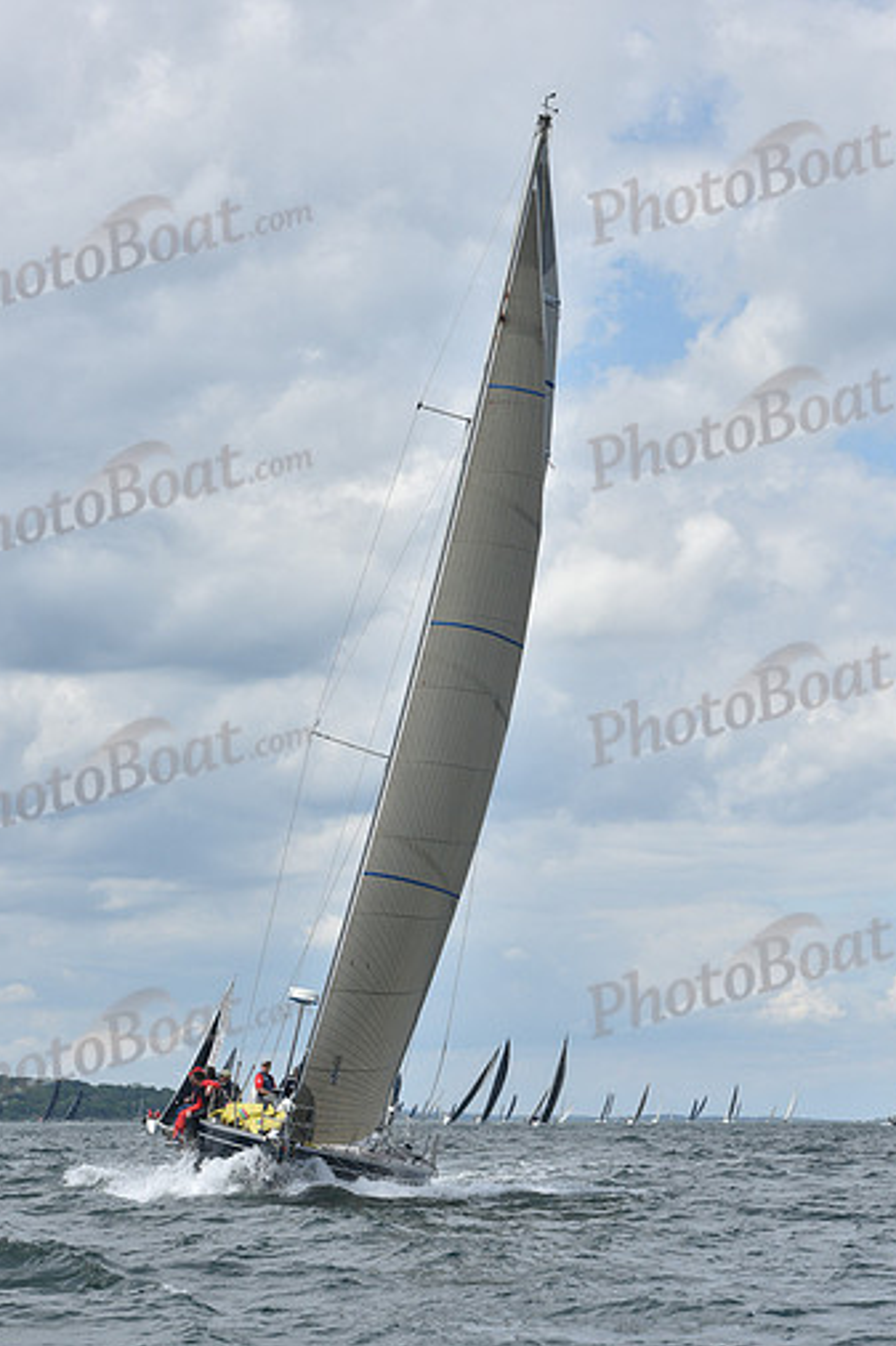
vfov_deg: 18.8
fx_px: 4072
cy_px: 599
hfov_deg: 12.6
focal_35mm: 109
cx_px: 451
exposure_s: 1/1000
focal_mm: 95
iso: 250
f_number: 9
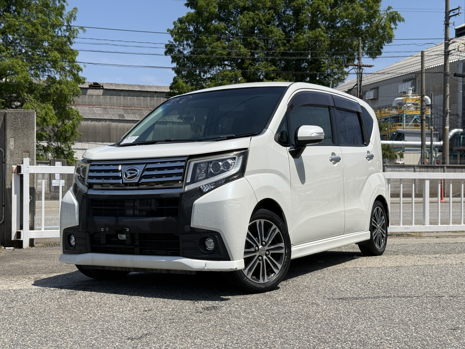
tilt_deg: +0.7
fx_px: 645
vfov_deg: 30.3
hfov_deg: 39.7
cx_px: 232
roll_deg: -0.1
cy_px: 174
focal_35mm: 48
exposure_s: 1/7874
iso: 80
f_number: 1.78
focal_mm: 6.76
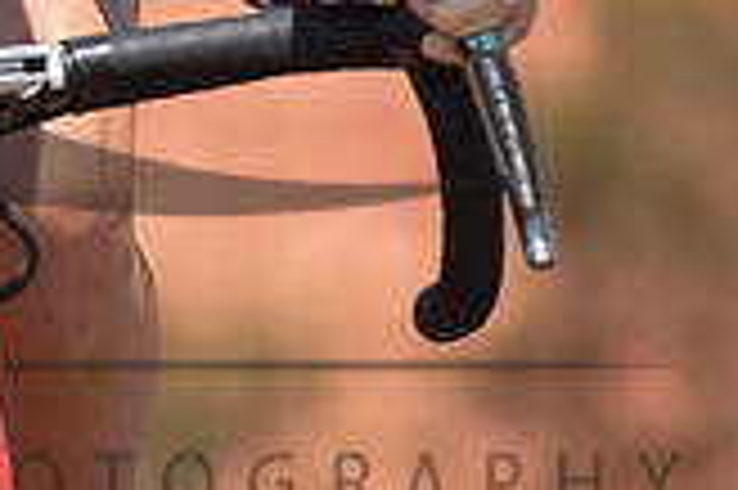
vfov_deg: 1.1
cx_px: -112
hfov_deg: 1.6
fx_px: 25701
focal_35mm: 1255
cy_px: -250
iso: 100
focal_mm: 200
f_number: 4
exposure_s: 1/800
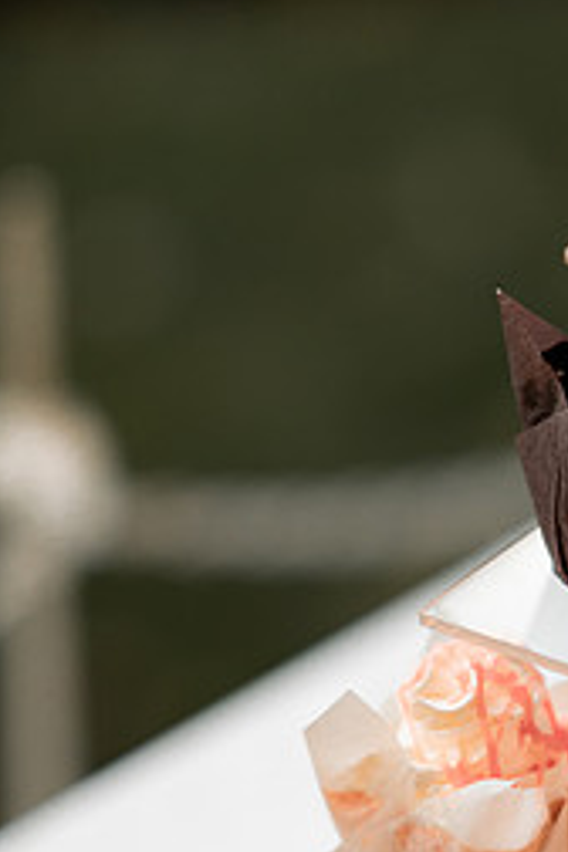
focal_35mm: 152
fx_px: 3597
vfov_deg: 13.5
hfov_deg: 9.0
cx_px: 490
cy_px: 653
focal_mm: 85
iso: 800
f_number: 1.4
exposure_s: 1/320
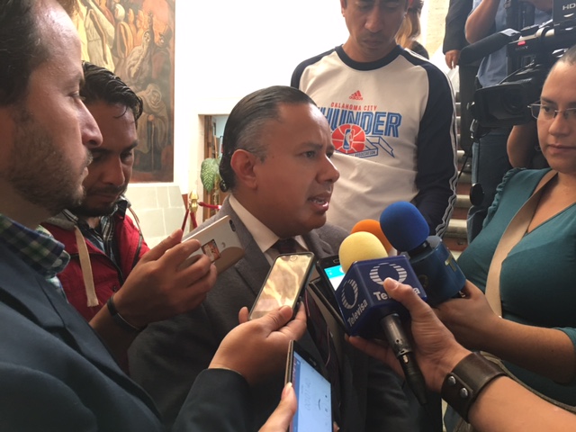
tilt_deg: -6.5
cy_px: 216
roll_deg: -2.6
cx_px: 288
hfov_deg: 61.7
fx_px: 483
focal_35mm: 29
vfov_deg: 48.2
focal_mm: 4.15
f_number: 2.2
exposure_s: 1/30
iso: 100
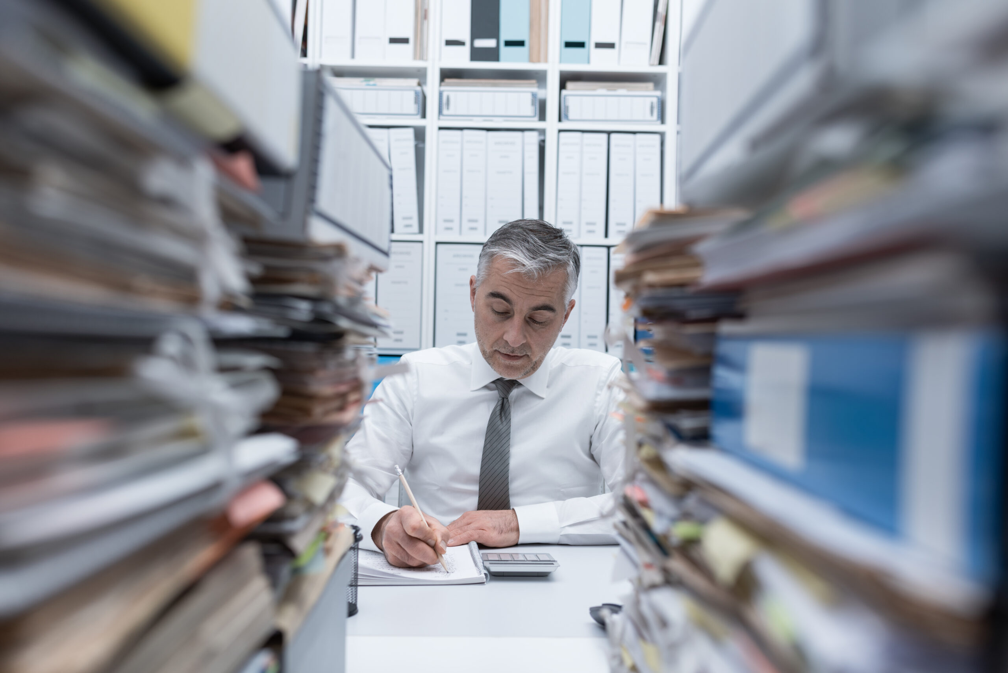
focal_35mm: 35
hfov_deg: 54.4
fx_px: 980
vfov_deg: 37.9
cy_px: 336
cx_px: 504
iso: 100
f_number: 2.8
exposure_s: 1/60
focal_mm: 35
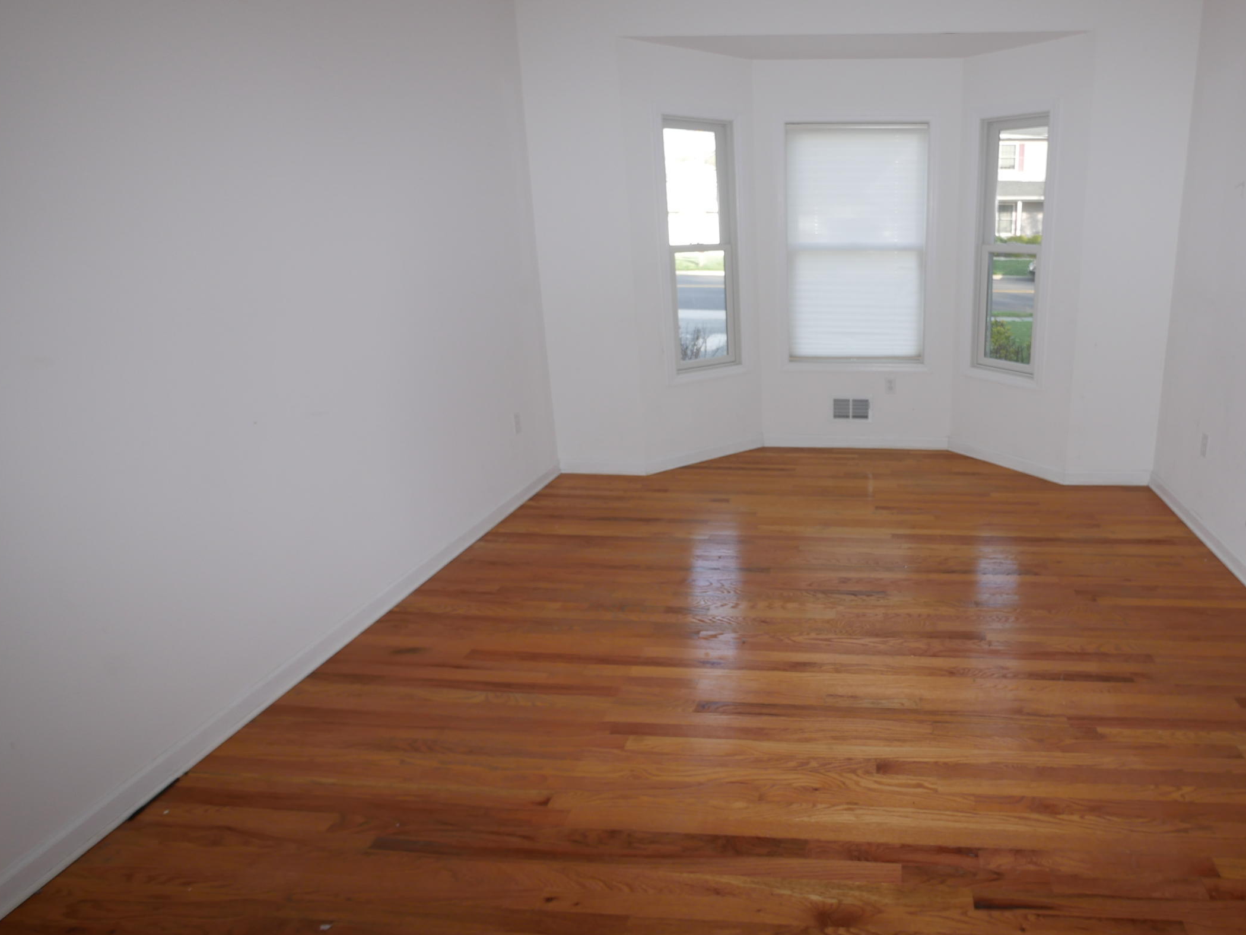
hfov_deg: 79.0
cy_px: 406
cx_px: 834
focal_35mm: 20
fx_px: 720
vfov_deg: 65.7
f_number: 4
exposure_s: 1/125
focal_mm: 7
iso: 200
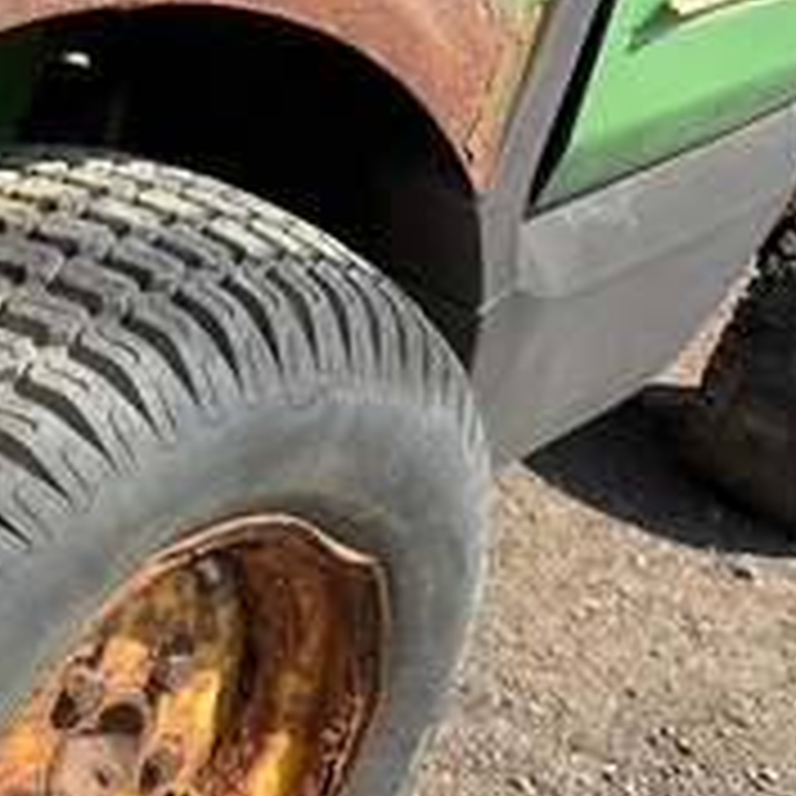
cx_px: 67
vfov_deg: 28.8
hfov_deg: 28.3
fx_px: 1509
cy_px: 648
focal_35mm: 58
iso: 25
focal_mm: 3
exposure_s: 1/883
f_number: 1.8
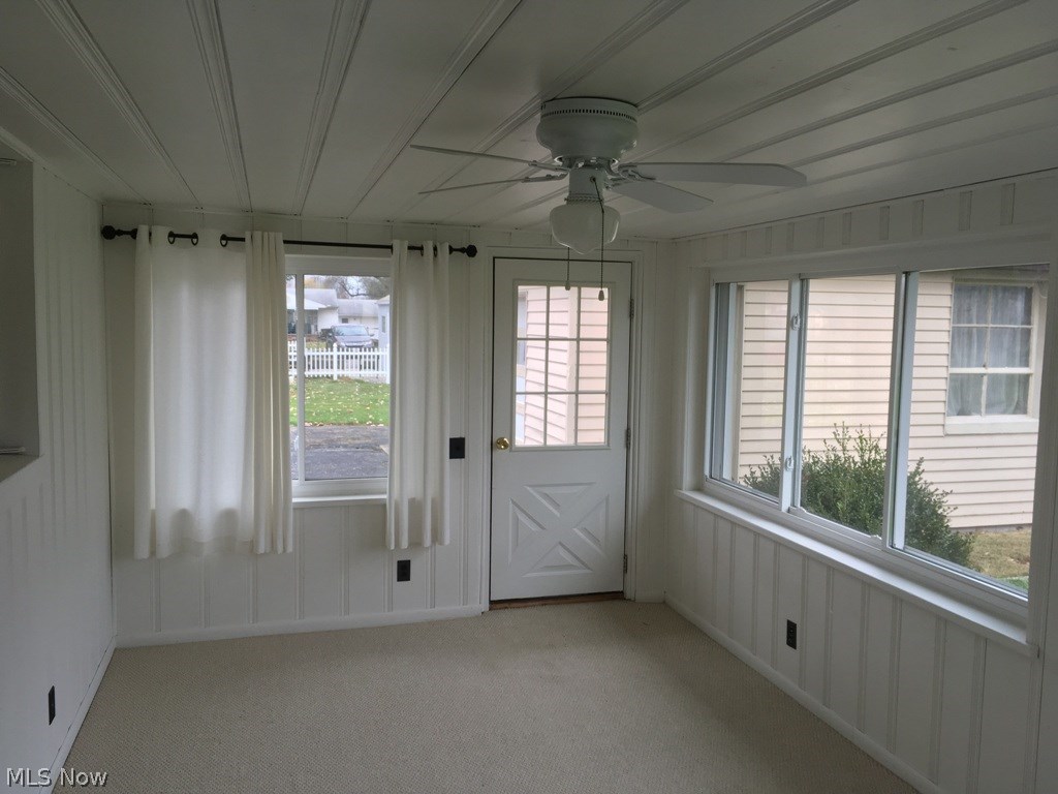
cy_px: 397
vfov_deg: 48.2
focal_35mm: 29
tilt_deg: -3.6
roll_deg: -2.1
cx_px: 529
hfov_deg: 61.7
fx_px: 886
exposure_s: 1/60
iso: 32
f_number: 2.2
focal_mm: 4.15
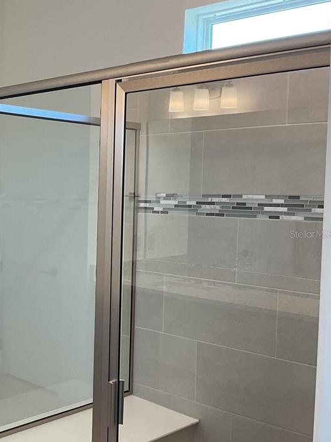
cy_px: 234
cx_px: 49
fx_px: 637
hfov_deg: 28.3
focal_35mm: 50
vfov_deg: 38.2
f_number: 1.8
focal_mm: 3
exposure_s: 1/60
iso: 40
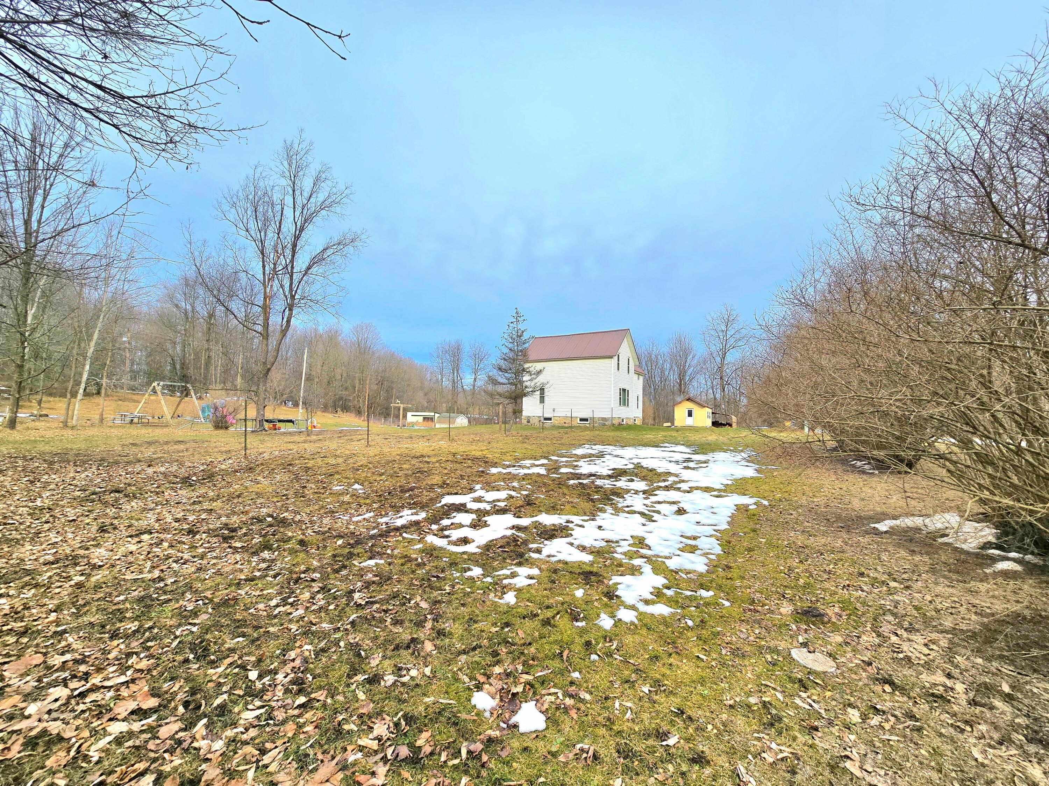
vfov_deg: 89.9
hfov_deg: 106.2
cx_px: 524
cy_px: 393
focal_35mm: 13
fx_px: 394
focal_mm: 2.2
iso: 50
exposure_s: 1/1000
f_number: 2.2
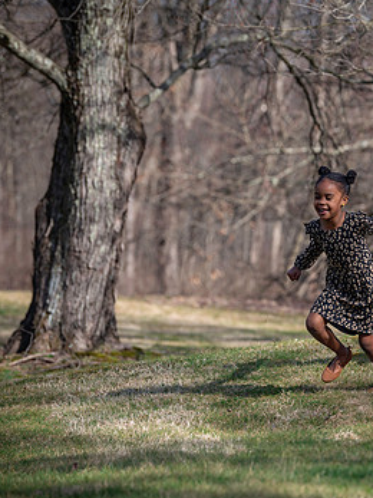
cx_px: 379
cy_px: 268
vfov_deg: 8.8
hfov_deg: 6.6
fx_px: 3235
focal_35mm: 225
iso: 250
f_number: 4
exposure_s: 1/1600
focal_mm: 140
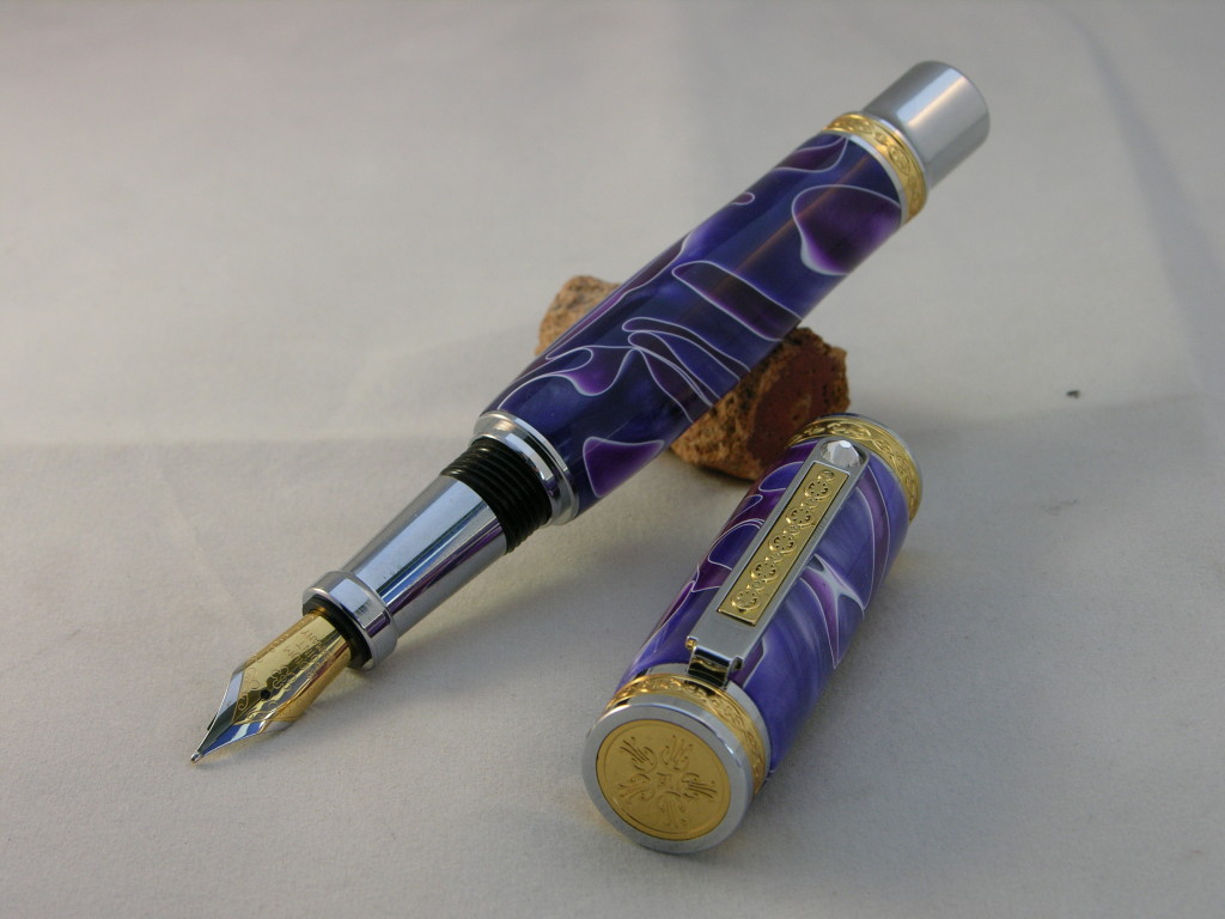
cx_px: 612
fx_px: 2902
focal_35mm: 82
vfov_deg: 18.0
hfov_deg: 23.8
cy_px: 460
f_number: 6.2
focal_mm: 21
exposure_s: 1/15
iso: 100
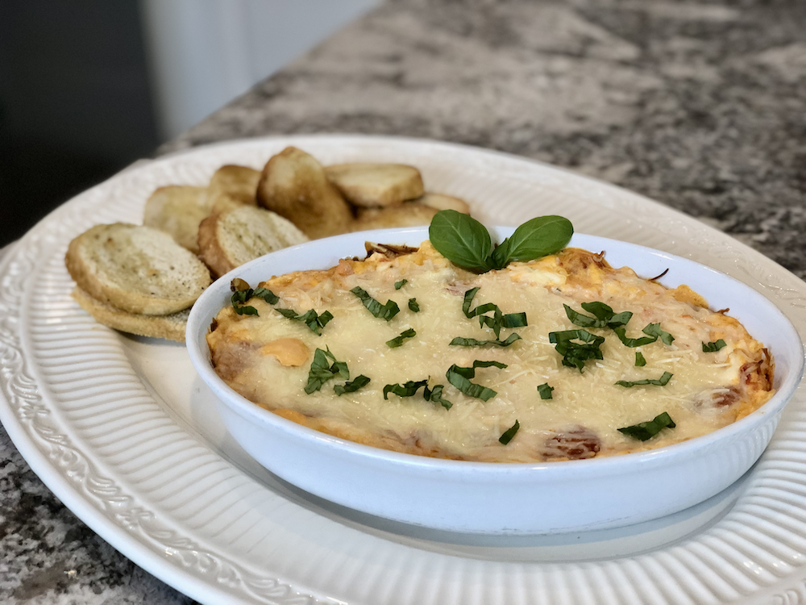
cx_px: 403
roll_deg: +3.4
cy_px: 302
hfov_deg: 36.8
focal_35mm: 52
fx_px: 1211
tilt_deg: -29.7
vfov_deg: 28.0
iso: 125
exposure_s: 1/60
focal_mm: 6
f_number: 2.4
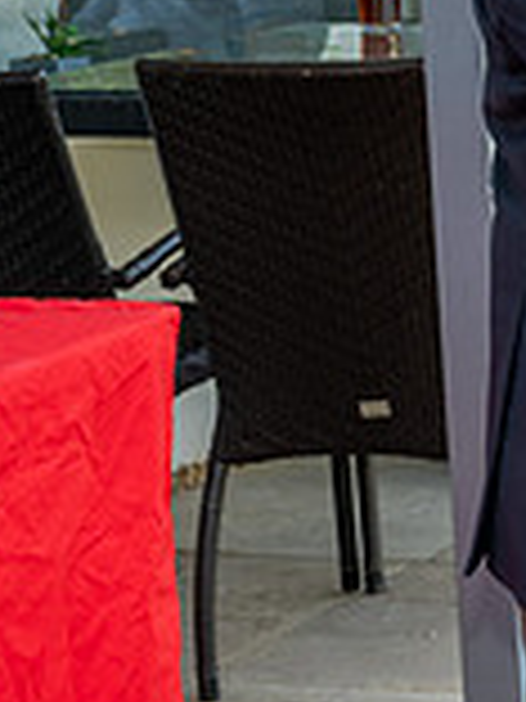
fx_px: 3181
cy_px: 16
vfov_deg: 12.4
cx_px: 1236
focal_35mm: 157
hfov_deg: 8.7
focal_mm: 44
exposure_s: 1/125
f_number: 7.1
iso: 400
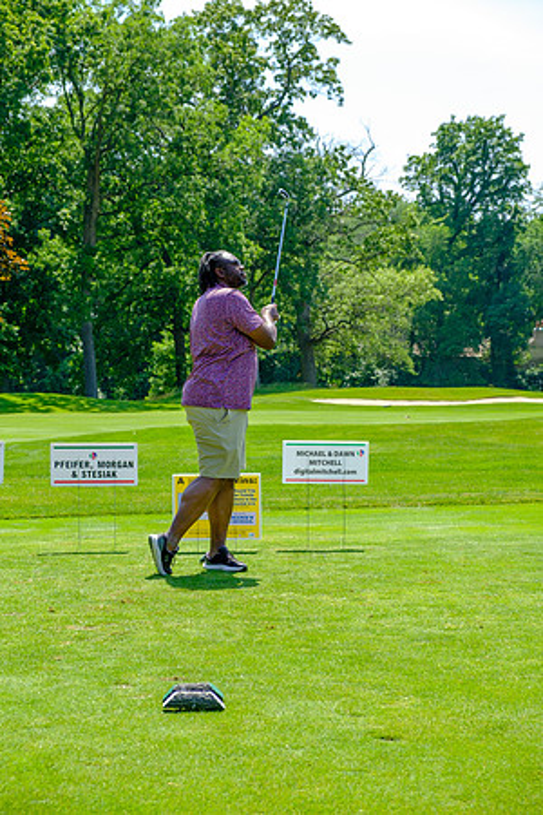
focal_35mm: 69
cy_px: 408
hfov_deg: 19.7
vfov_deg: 29.2
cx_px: 272
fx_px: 1561
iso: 200
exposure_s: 1/250
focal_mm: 46.3
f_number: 5
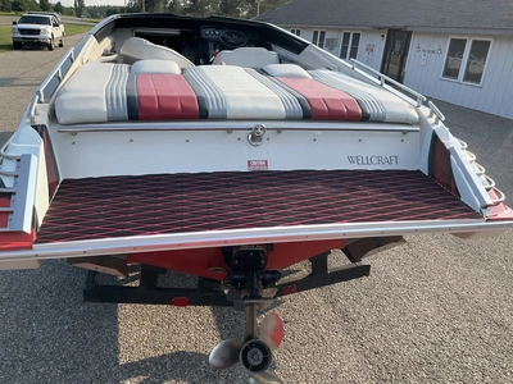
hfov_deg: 61.7
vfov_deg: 48.2
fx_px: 430
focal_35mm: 29
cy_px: 192
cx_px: 256
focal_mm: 3
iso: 25
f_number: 1.8
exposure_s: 1/883
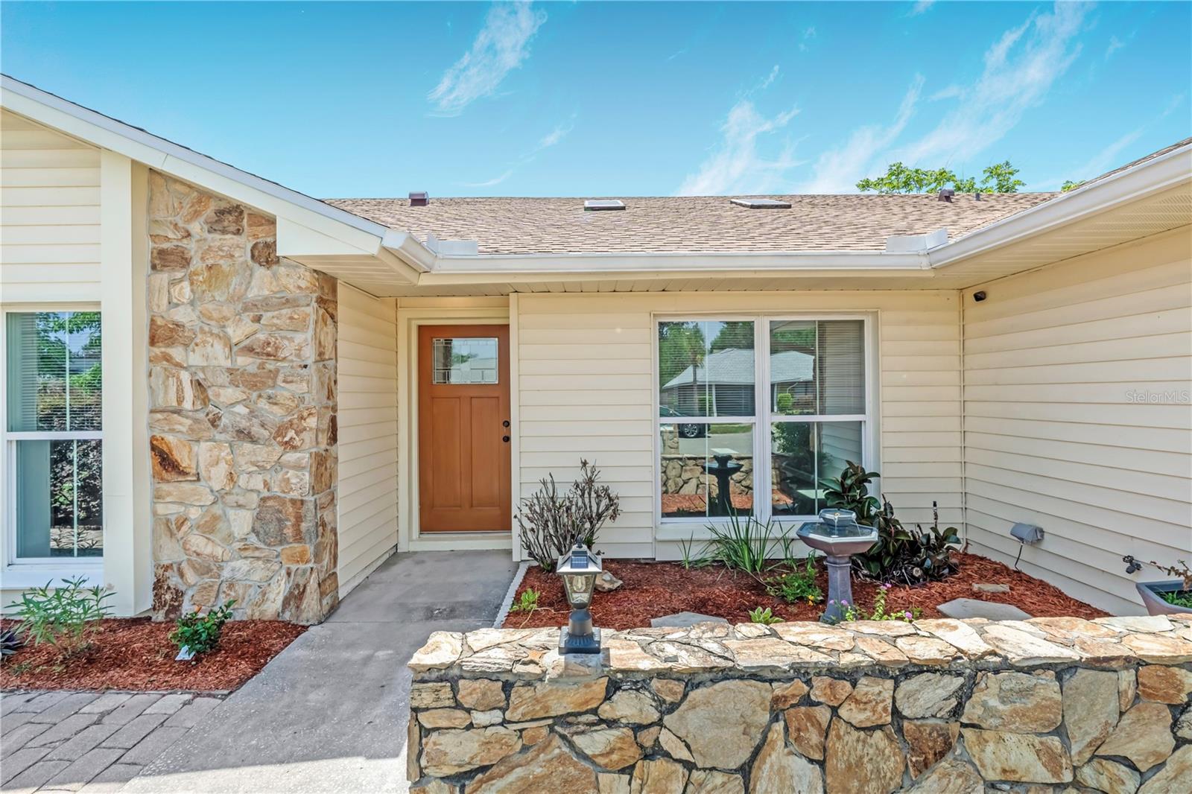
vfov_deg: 72.0
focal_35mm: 16
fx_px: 546
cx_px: 596
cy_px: 397
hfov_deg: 95.0
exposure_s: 1/4000
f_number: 9
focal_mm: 11
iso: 250
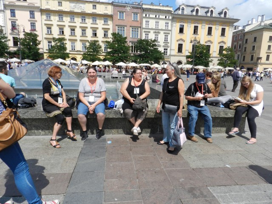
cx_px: 136
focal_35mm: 23
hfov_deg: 73.9
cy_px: 102
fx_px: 181
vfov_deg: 58.9
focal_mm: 4
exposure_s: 1/800
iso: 160
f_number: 4.5
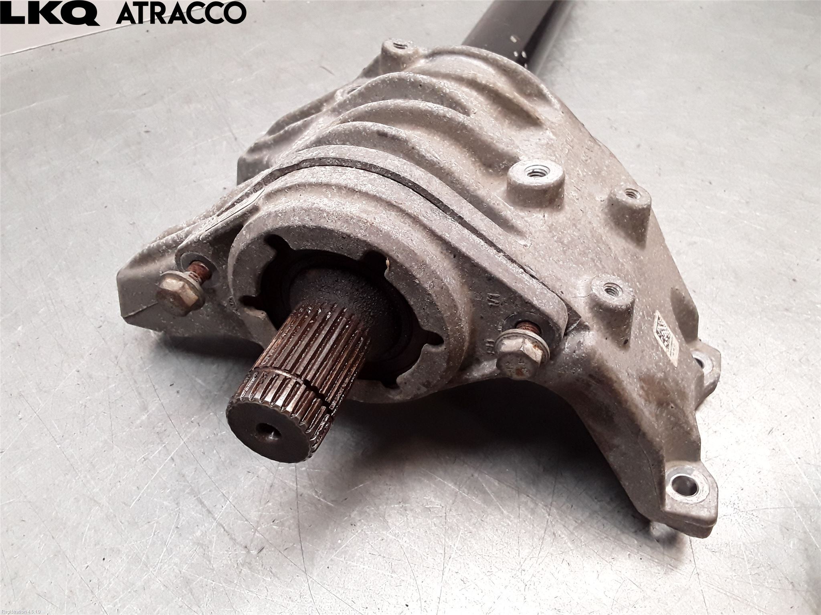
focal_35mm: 28
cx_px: 410
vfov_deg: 49.7
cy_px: 308
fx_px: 664
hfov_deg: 63.4
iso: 100
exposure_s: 1/100
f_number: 1.9
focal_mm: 2.91
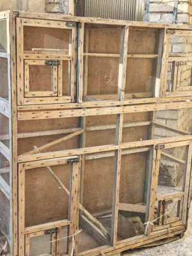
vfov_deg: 41.2
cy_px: 128
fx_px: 340
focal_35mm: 46
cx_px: 96
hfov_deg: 31.5
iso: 125
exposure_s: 1/225
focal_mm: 6.62
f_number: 1.67
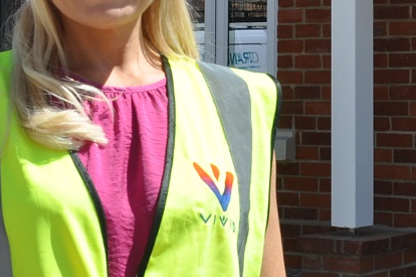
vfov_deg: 9.9
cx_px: 451
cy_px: -68
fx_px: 1567
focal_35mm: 136
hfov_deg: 14.8
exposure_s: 1/320
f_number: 9
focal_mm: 25
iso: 200
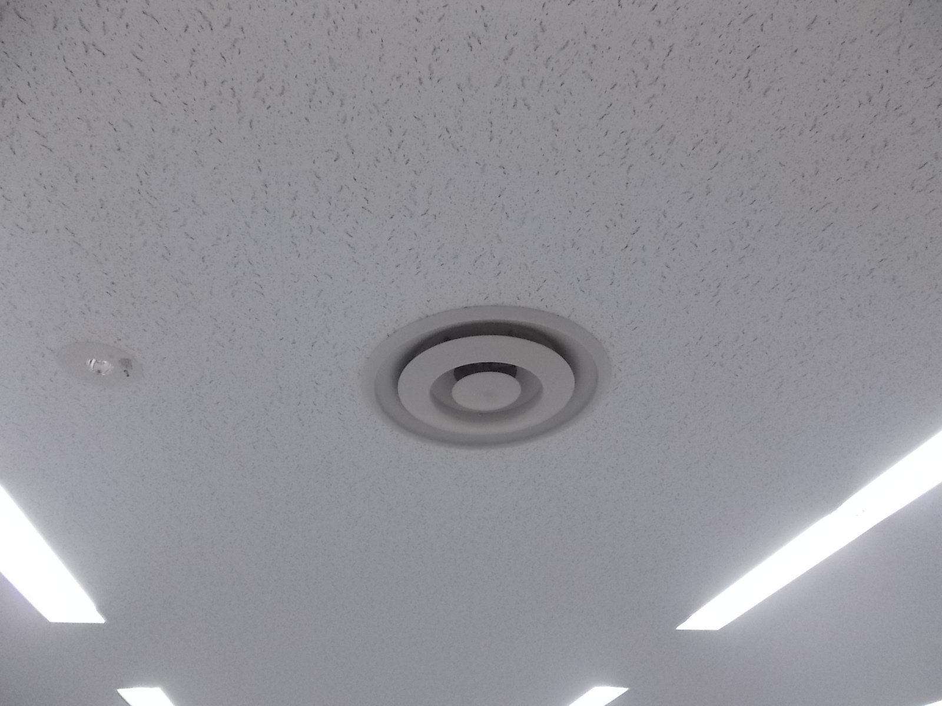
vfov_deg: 53.1
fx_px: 708
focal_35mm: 26
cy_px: 353
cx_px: 471
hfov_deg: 67.3
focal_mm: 4.6
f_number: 3.2
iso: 500
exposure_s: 1/125
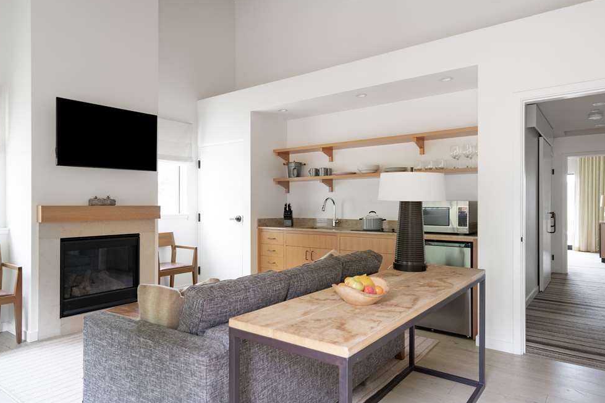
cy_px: 204
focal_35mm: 23
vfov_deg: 55.1
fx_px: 387
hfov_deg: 76.1
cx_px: 298
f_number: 4
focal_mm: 22
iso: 400
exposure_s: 1/320
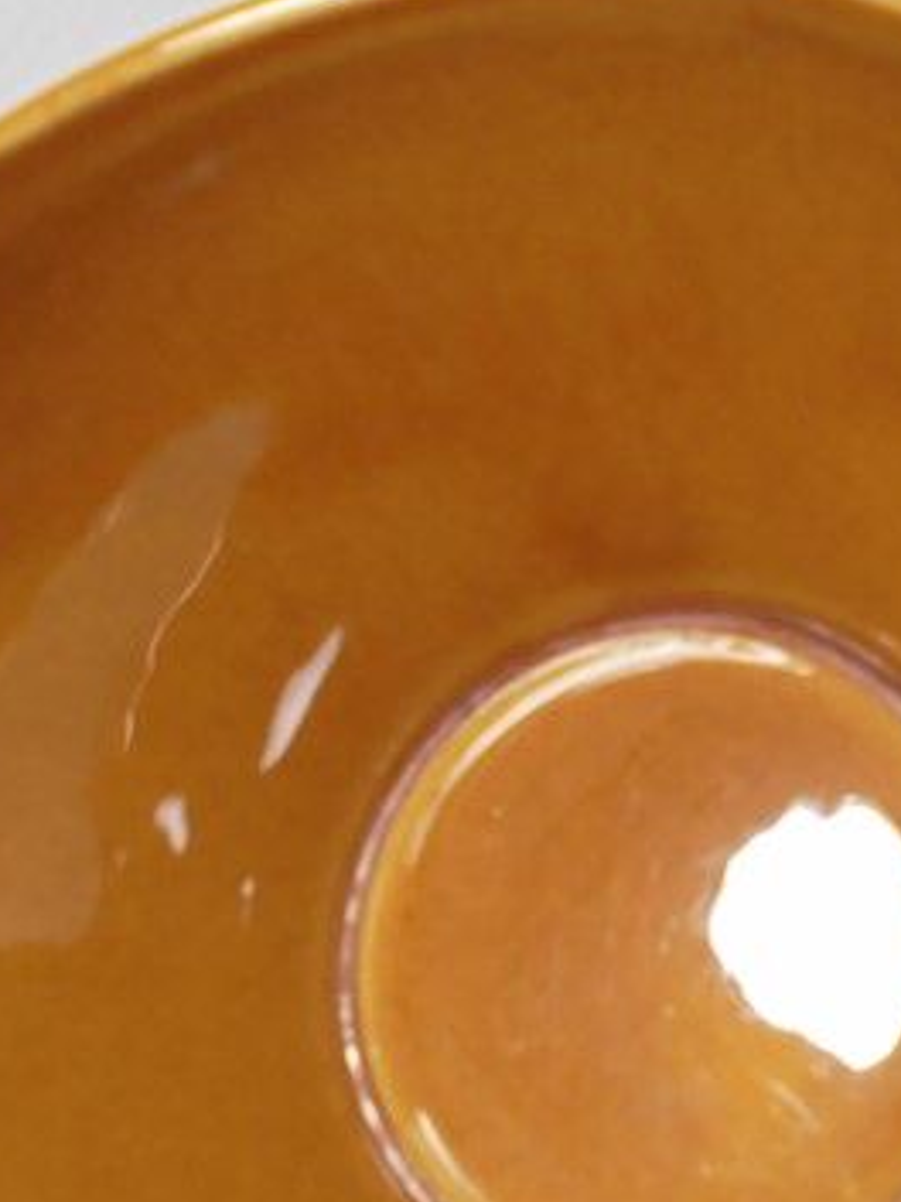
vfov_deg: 22.3
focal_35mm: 87
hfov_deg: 16.8
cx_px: 734
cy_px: 893
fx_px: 3019
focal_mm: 6.1
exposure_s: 1/50
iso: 100
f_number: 4
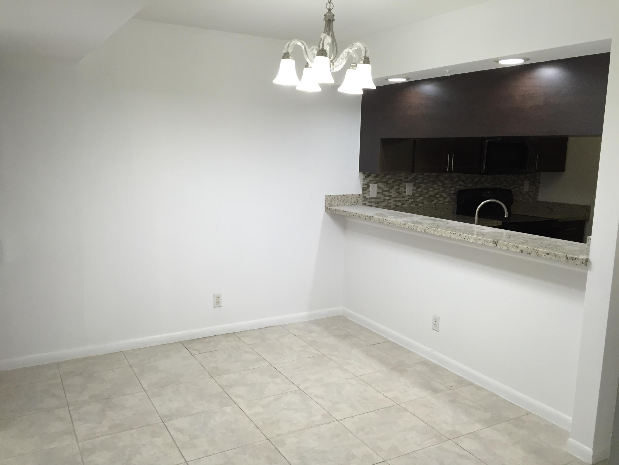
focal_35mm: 29
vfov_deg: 48.2
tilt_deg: -9.1
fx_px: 519
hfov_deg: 61.7
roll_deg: -1.6
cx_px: 310
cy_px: 232
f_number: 2.2
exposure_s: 1/30
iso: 40
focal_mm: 4.15
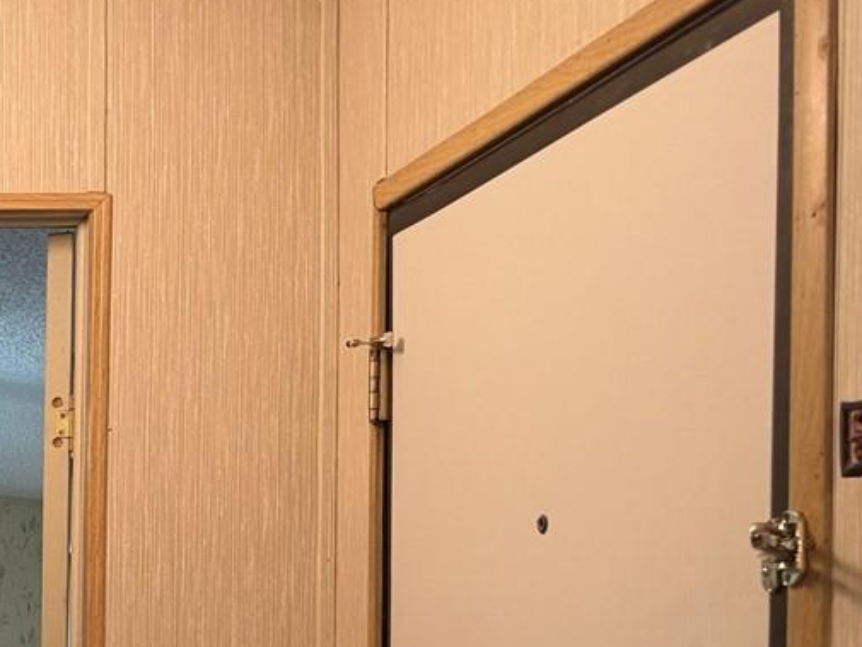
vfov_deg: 18.5
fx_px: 1893
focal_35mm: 76
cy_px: 739
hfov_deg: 21.6
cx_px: -425
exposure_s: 1/60
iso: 250
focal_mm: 6.76
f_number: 1.78
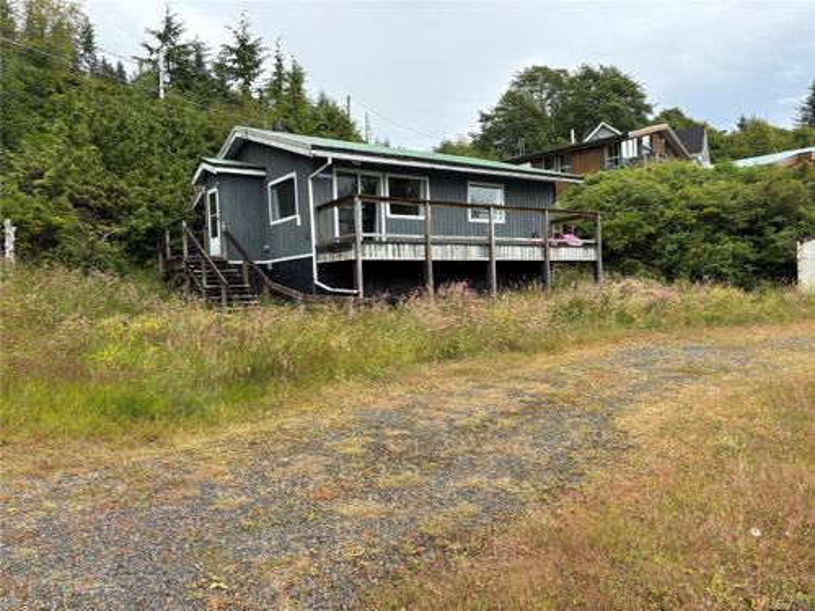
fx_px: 612
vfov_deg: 53.1
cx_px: 408
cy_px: 306
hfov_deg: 67.3
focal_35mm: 26
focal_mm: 5.96
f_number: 1.6
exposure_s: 1/1175
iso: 50
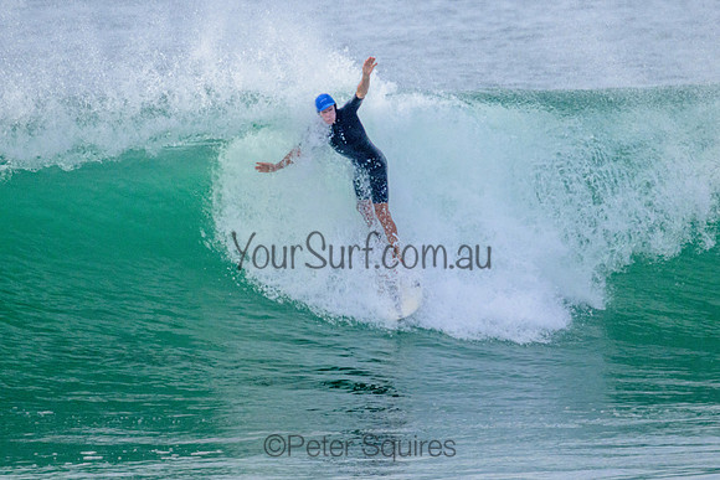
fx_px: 21899
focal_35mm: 1095
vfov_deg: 1.3
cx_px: 373
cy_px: 222
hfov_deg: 1.9
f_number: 11
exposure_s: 1/2000
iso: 1400
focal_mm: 800
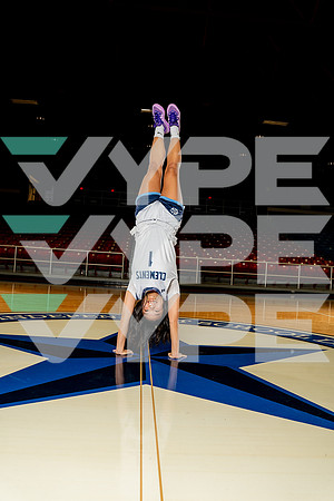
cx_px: 167
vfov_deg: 65.5
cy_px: 250
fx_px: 390
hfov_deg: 46.4
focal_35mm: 28
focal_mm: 28
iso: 640
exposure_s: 1/250
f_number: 5.6
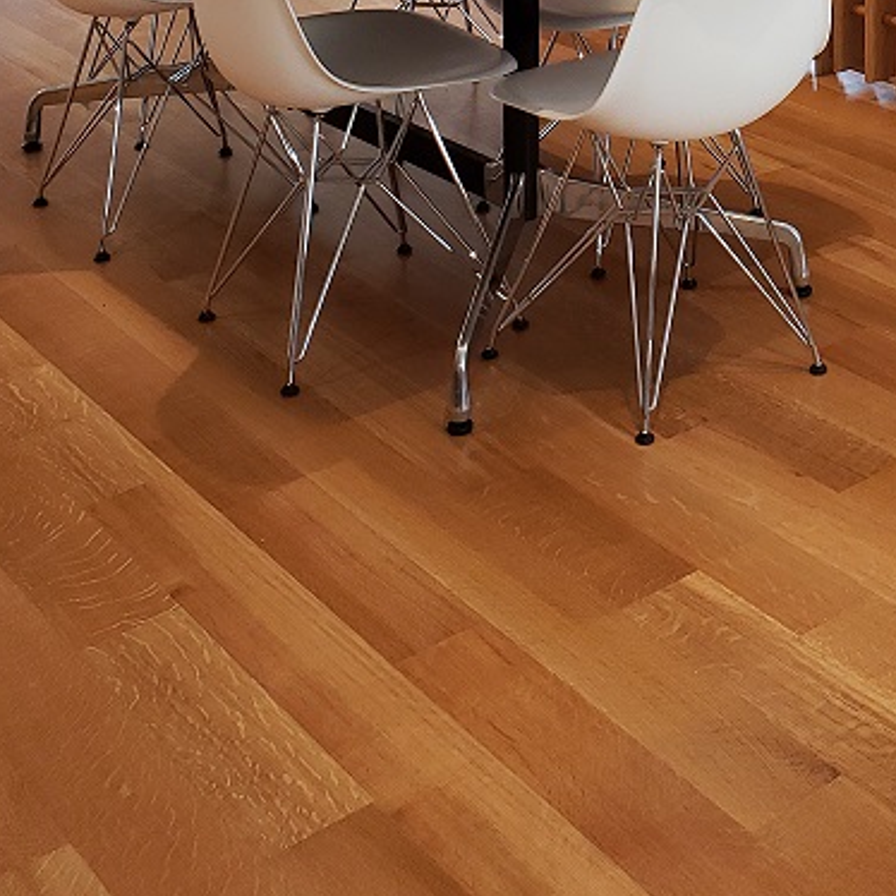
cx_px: 836
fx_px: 1816
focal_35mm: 62
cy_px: -292
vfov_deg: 24.1
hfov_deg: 26.6
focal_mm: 4.3
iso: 100
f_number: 2.4
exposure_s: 1/24
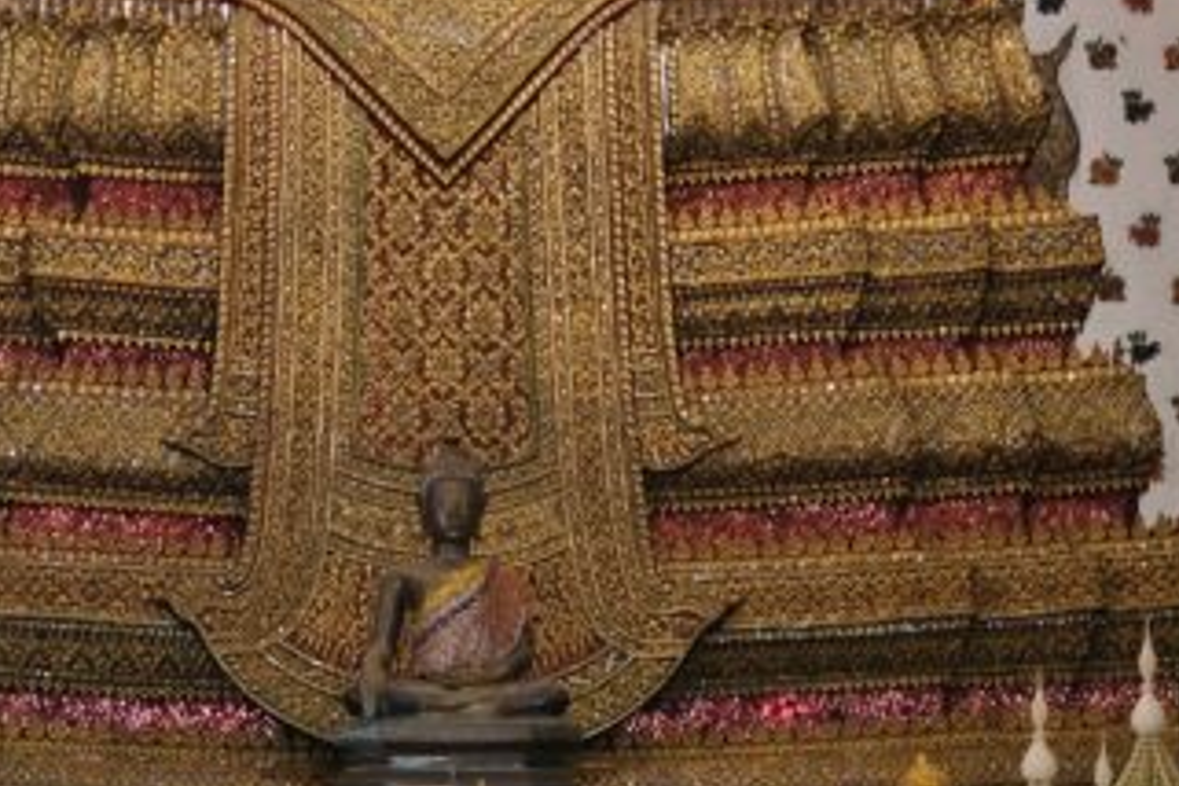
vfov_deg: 8.0
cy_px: -266
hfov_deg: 12.1
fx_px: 5534
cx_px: 338
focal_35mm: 169
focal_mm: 35
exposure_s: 1/90
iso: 320
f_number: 1.6
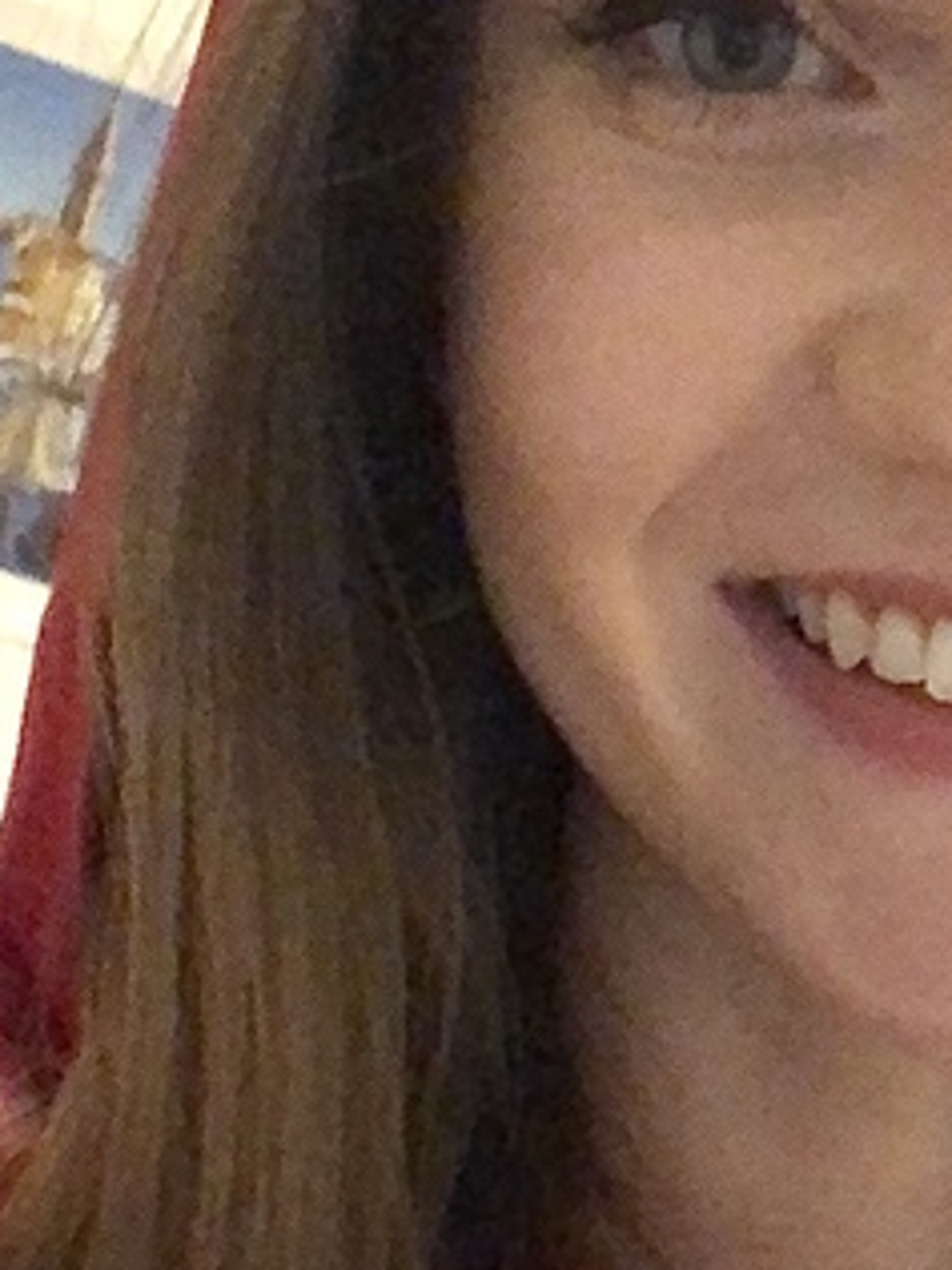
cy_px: 1141
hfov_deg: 15.7
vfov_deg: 20.7
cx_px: 900
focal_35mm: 93
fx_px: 3410
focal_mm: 2.87
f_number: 2.2
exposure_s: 1/17
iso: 1250
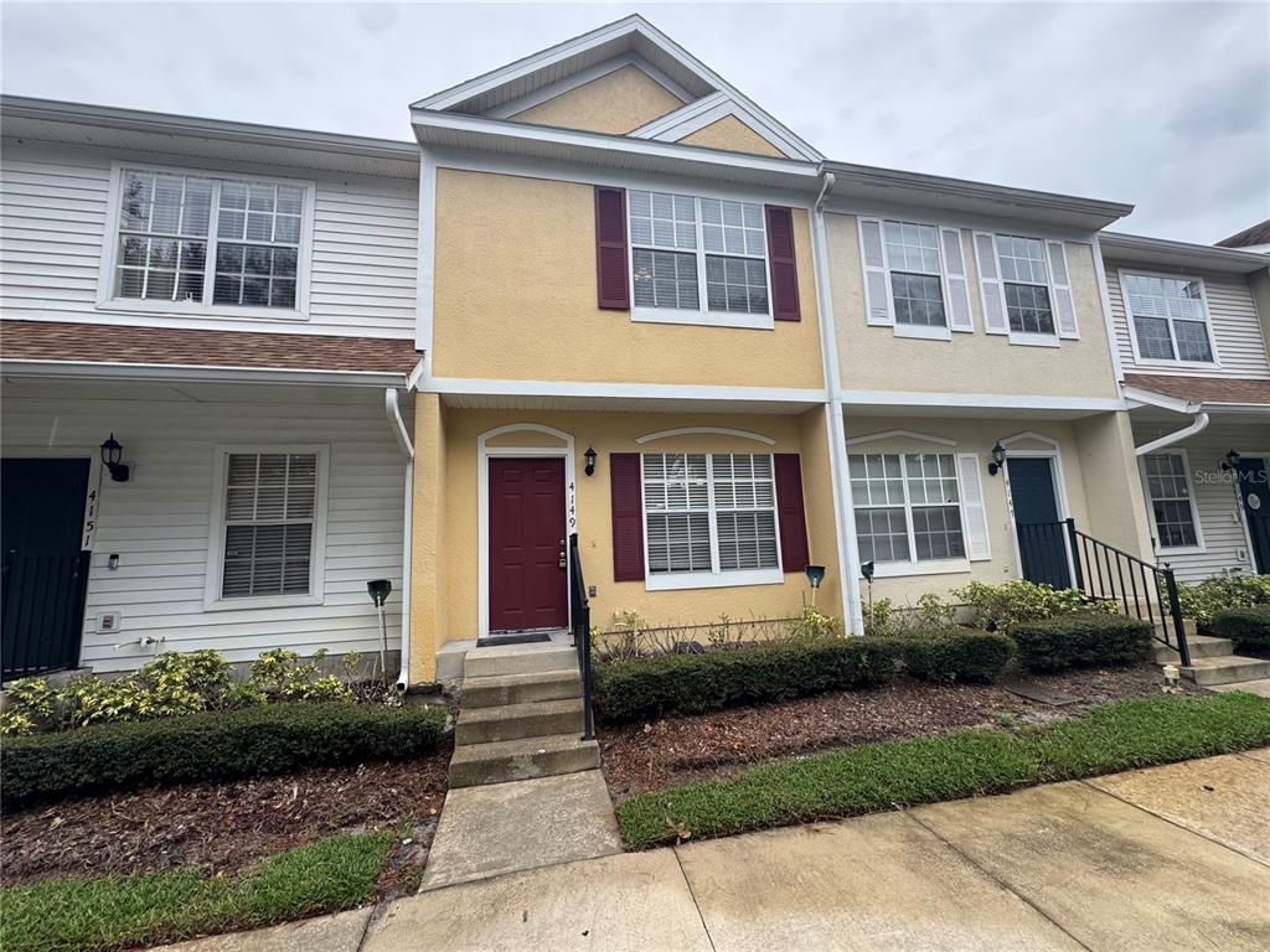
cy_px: 476
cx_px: 635
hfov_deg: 102.1
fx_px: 514
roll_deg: +1.7
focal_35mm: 14
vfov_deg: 85.7
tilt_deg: +7.8
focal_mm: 2.22
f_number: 2.2
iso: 40
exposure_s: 1/308
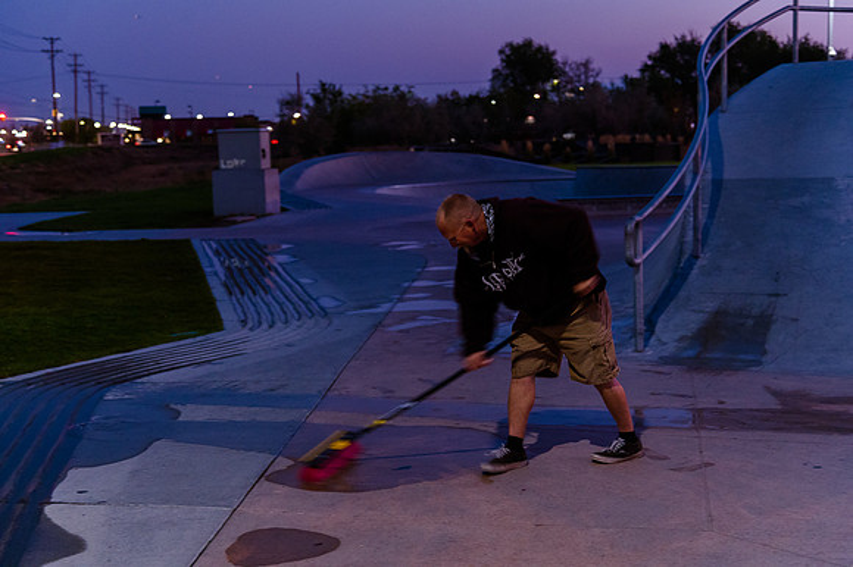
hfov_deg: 38.2
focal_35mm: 52
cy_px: 284
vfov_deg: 26.0
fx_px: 1231
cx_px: 426
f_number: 4
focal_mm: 52
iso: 4000
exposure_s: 1/40
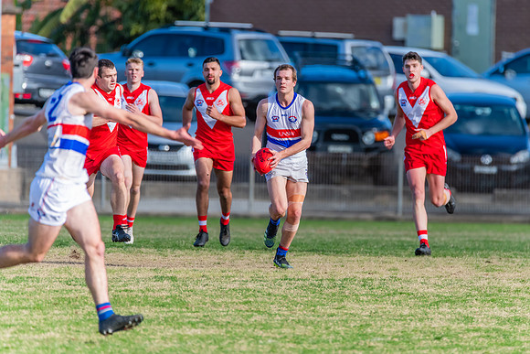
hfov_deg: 3.0
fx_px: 10284
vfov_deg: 2.0
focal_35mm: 698
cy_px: 152
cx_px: 302
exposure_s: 1/1600
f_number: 6.3
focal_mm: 600
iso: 1000
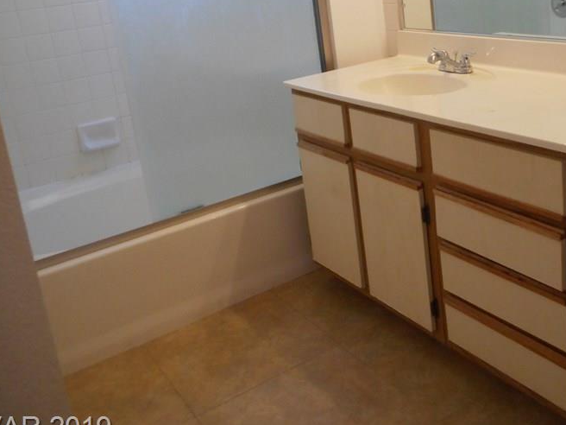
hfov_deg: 47.0
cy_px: 116
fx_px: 638
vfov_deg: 36.1
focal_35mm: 39
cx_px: 381
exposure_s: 1/30
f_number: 3.7
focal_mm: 4.5
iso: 320
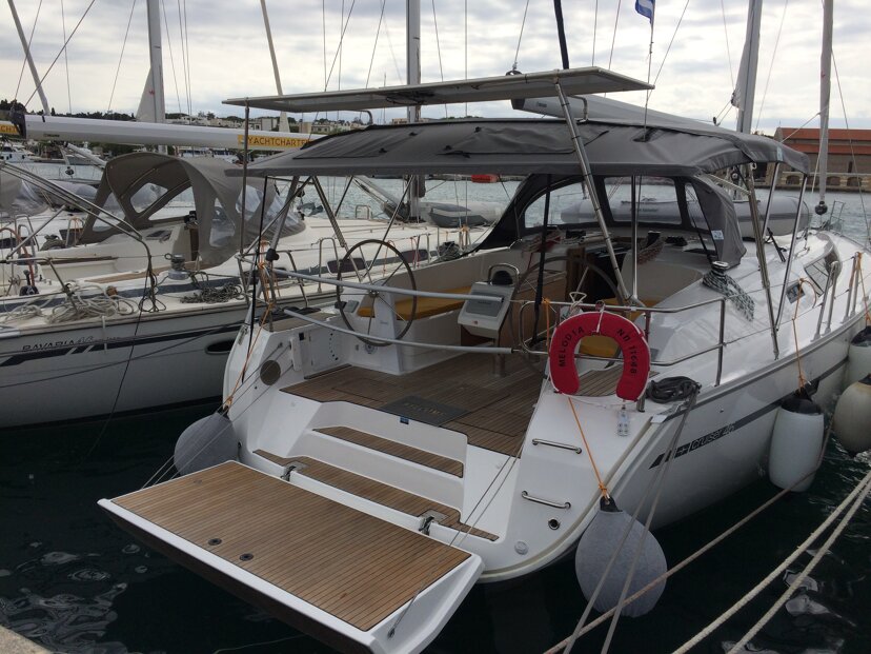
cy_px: 327
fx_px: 730
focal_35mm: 29
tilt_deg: -10.9
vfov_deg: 48.2
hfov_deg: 61.7
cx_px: 436
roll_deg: -1.9
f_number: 2.2
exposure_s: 1/2740
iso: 32
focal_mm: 4.15
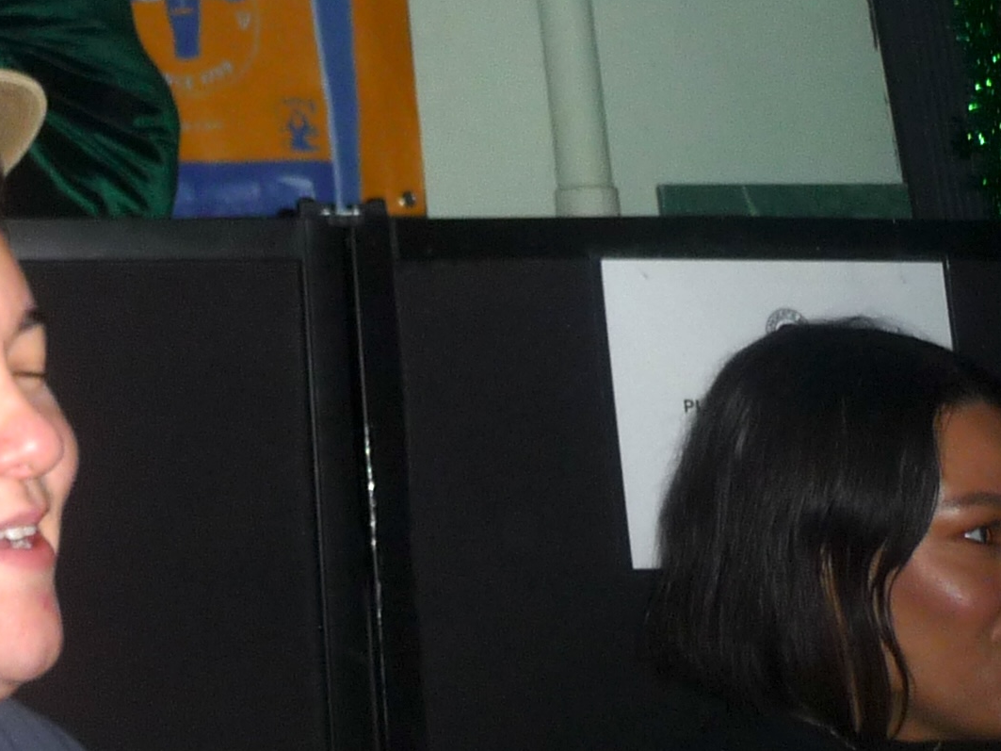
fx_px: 2487
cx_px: -177
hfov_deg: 21.3
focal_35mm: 86
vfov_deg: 15.8
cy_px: -361
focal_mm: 4.7
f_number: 3.3
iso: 100
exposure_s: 1/30
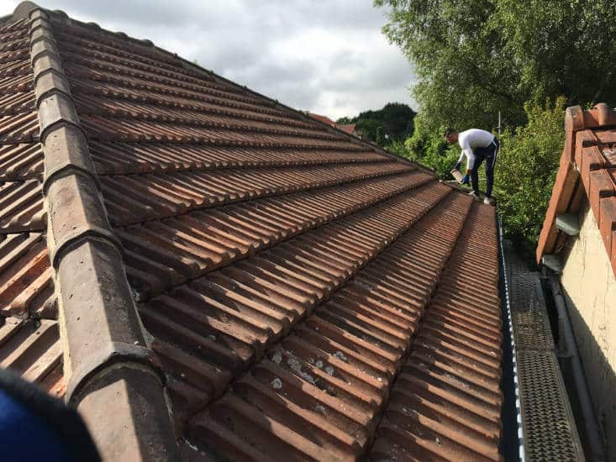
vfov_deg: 48.2
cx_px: 308
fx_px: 516
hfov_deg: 61.7
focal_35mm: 29
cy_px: 231
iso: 25
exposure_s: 1/1115
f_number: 2.2
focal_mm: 4.2
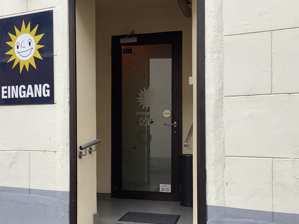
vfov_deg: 35.1
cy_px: 125
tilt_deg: -0.1
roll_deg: -0.2
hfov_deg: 45.7
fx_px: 354
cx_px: 133
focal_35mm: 41
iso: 80
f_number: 2.4
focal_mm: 3.3
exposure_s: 1/100
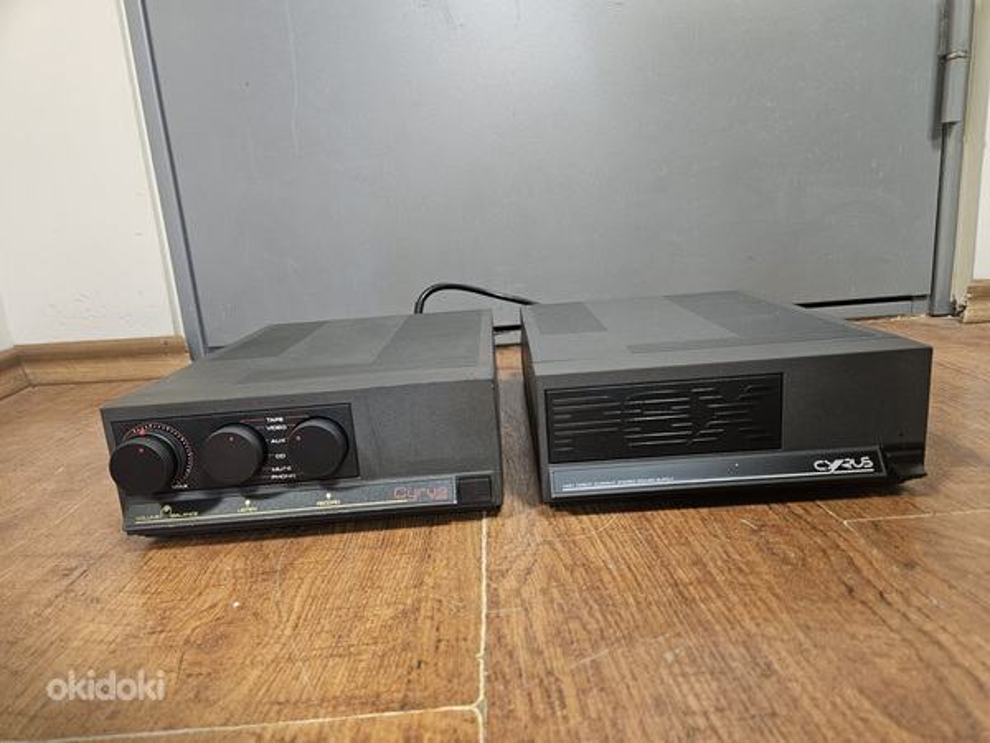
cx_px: 495
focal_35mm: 23
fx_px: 658
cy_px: 372
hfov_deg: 73.9
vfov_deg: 58.9
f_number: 1.8
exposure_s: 1/50
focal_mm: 5.4
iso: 640
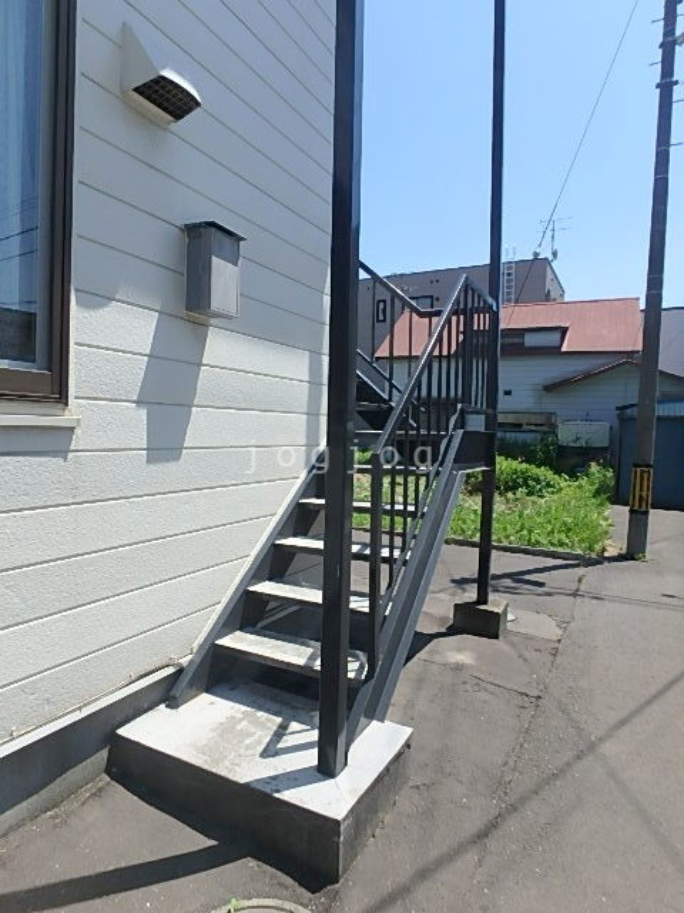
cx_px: 342
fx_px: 553
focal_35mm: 21
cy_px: 456
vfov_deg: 79.0
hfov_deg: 63.4
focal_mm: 3.7
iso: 125
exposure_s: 1/500
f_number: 6
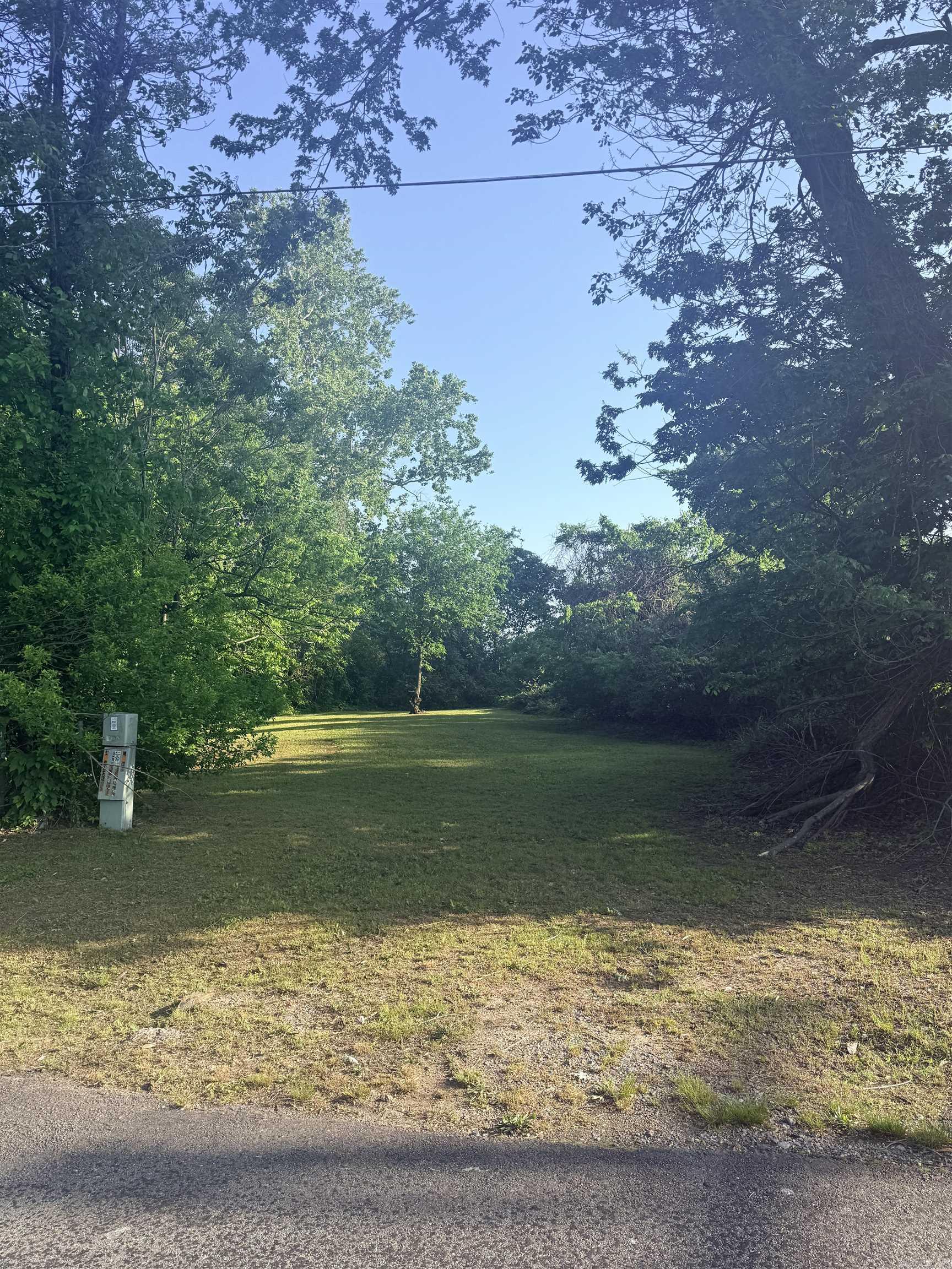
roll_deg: +1.4
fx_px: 880
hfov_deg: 56.8
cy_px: 634
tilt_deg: +2.4
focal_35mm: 24
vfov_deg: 71.6
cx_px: 476
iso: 80
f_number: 1.78
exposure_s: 1/1949
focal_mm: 6.76
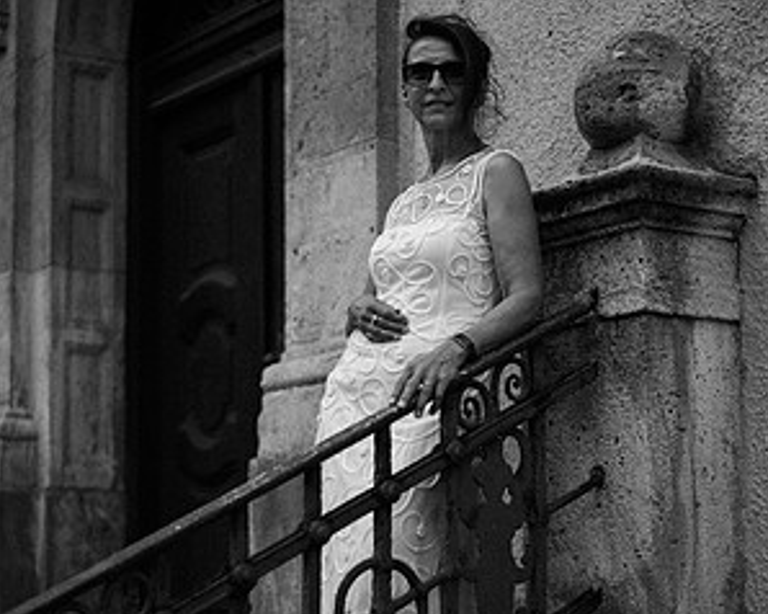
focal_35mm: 78
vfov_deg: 19.6
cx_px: 384
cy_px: 325
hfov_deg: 24.5
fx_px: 1772
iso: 100
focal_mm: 55
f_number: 1.8
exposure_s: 1/2500
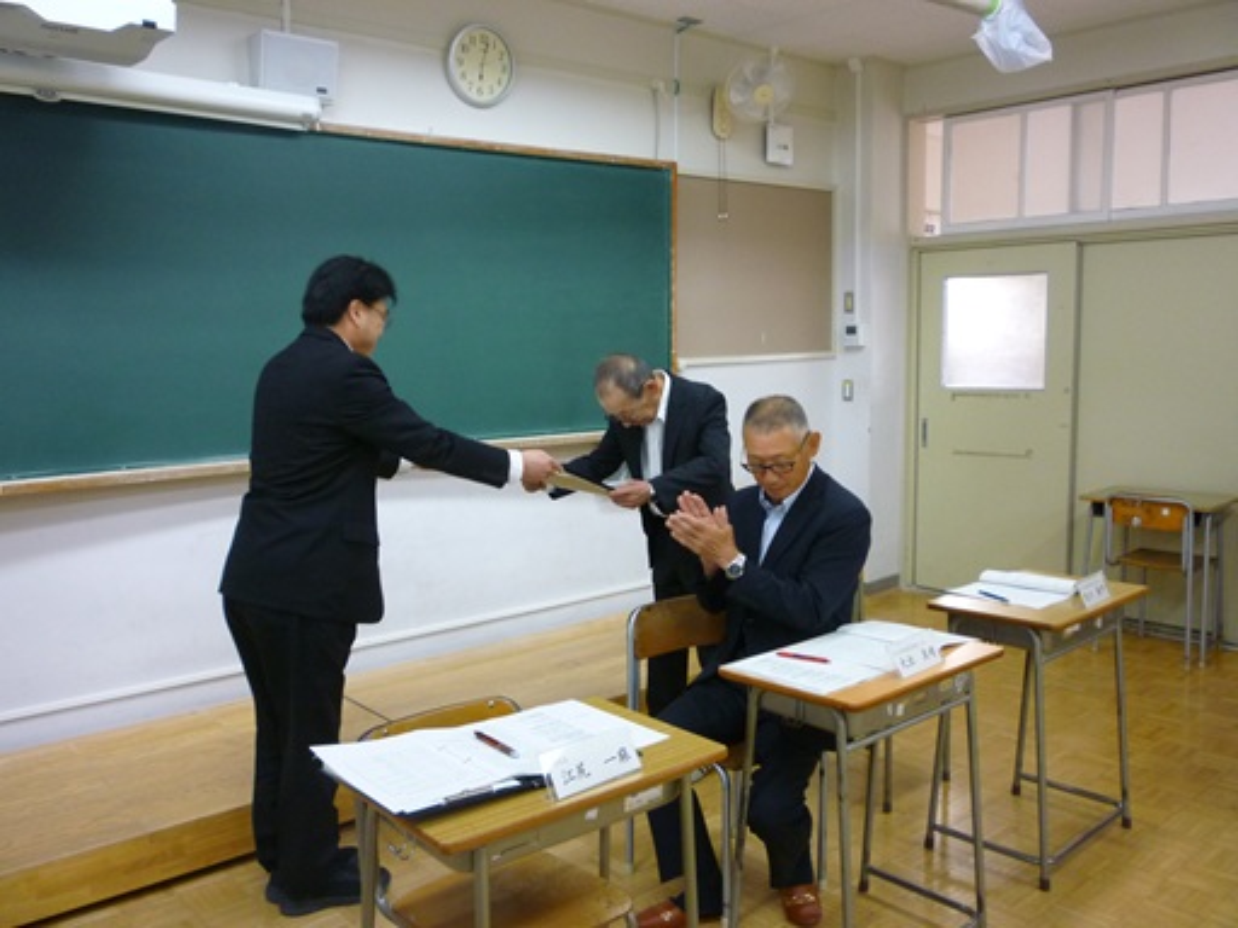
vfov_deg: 48.2
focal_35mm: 29
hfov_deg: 61.7
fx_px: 1037
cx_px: 619
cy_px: 464
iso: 250
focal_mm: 5.2
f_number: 3.3
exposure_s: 1/30
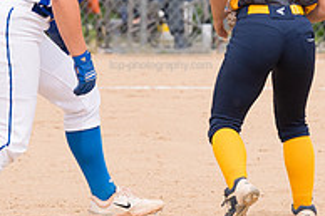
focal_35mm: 828
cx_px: 161
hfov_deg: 2.5
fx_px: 7468
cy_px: 12
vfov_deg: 1.7
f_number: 5.6
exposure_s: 1/1600
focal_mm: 185
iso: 320
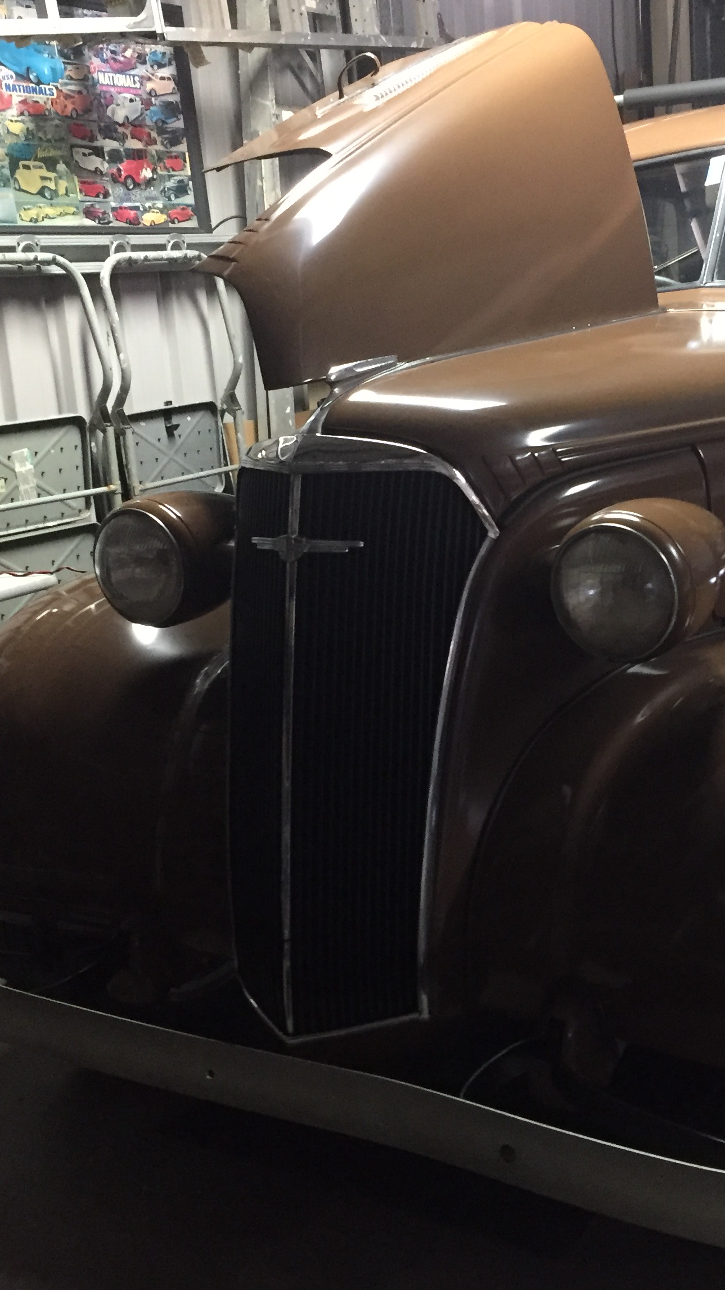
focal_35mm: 45
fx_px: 1538
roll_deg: +2.6
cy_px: 647
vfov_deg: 45.5
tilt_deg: -13.7
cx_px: 530
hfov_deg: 26.2
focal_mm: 4.15
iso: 250
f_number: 2.2
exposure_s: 1/17
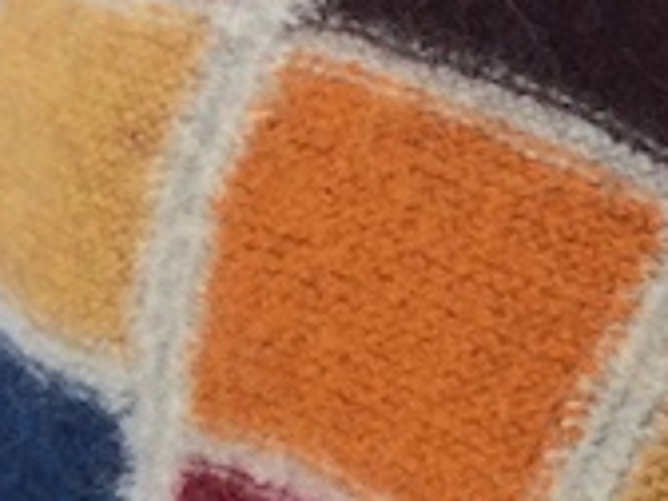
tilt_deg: -15.6
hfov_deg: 11.5
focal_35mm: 149
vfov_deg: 9.9
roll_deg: +1.1
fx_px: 2875
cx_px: 1467
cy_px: 370
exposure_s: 1/2415
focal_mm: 4.15
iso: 32
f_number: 2.2
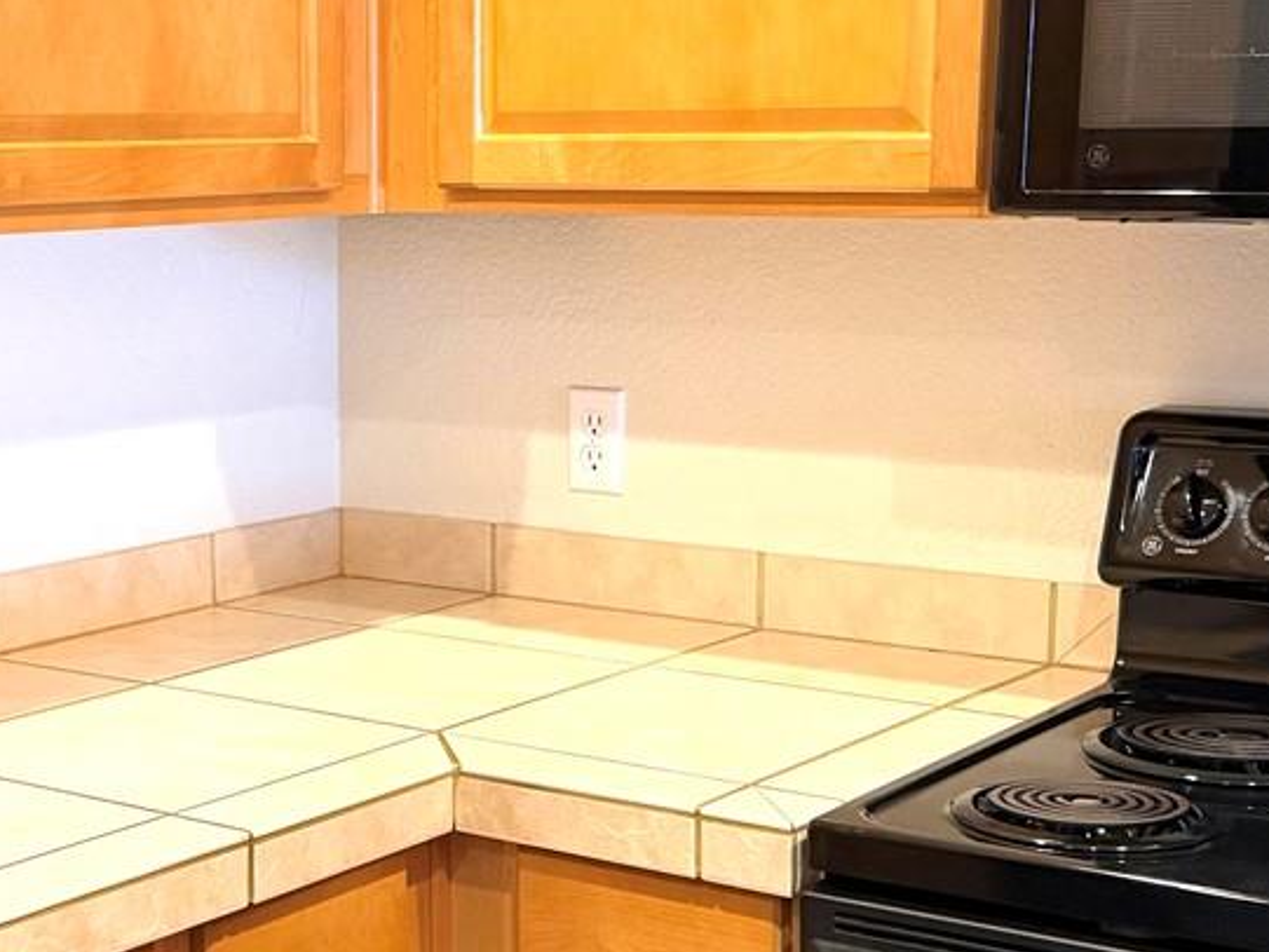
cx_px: 403
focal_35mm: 71
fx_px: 2603
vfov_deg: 20.7
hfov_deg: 27.2
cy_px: 635
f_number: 1.78
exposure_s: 1/60
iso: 400
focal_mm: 6.76
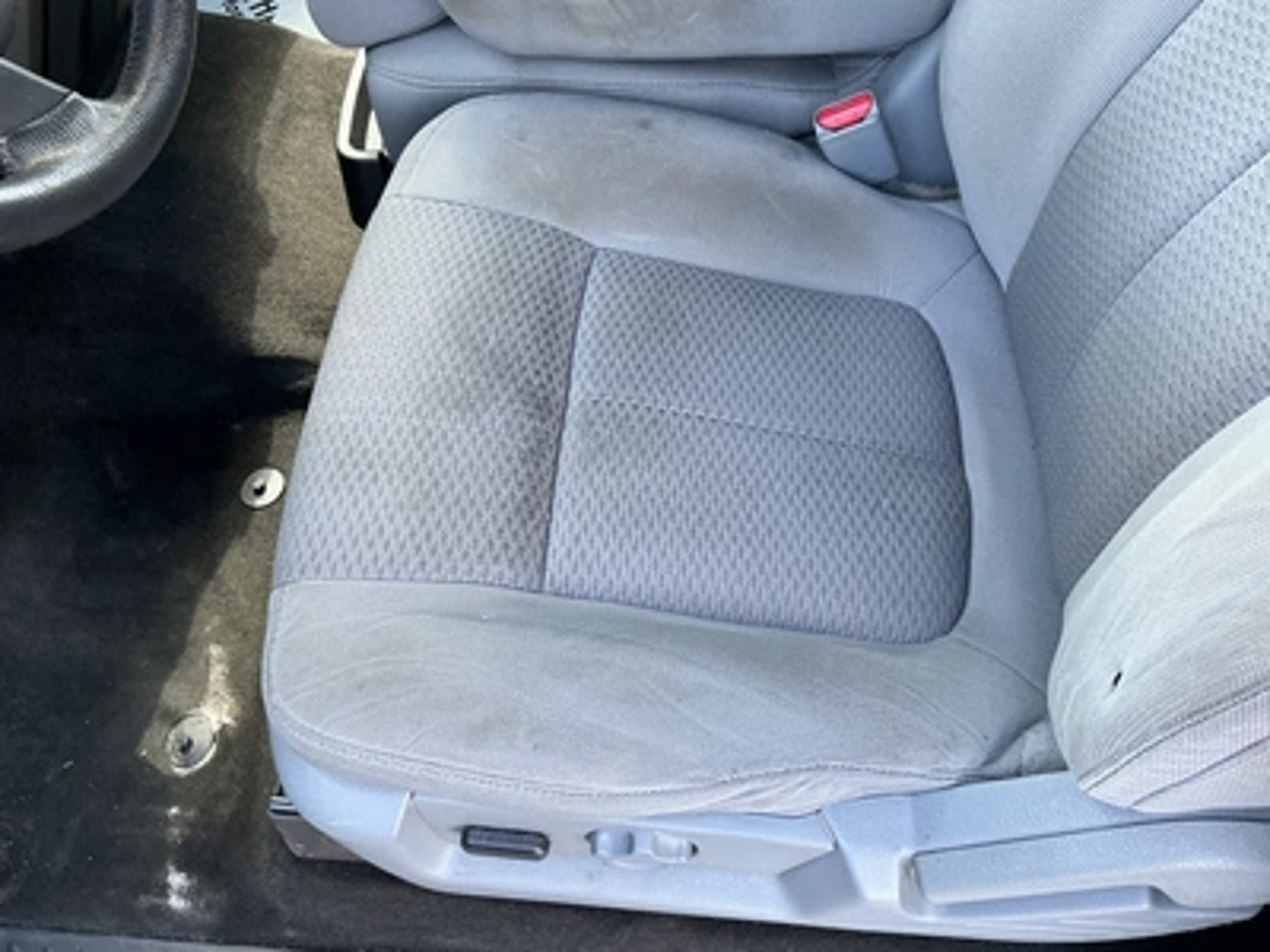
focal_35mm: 28
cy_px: 476
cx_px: 635
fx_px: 1027
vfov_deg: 49.7
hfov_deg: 63.4
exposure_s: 1/96
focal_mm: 3
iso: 64
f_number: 1.8
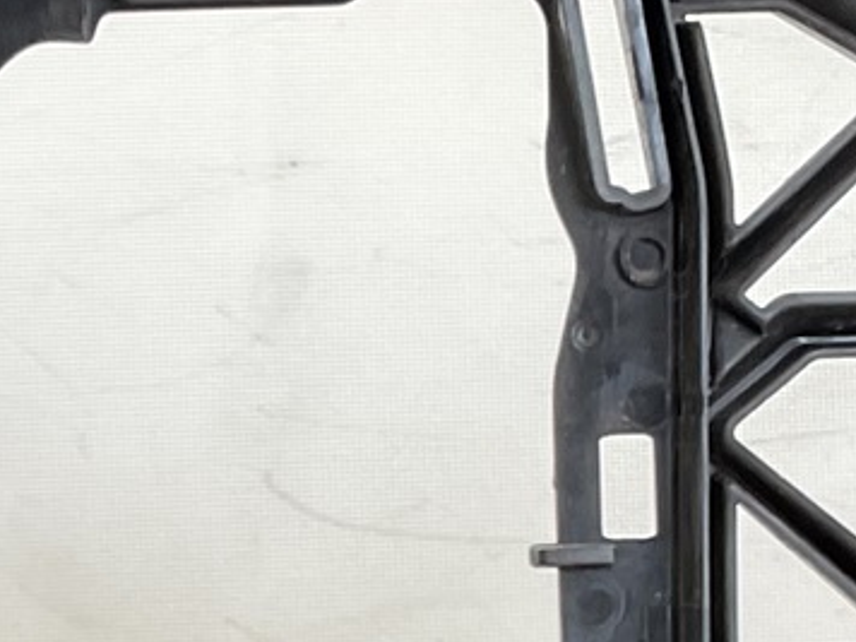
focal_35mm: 164
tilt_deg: -9.7
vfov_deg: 8.9
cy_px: 808
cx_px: -58
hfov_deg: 11.9
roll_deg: +0.2
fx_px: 4055
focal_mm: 3
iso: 16
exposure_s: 1/100
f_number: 1.8
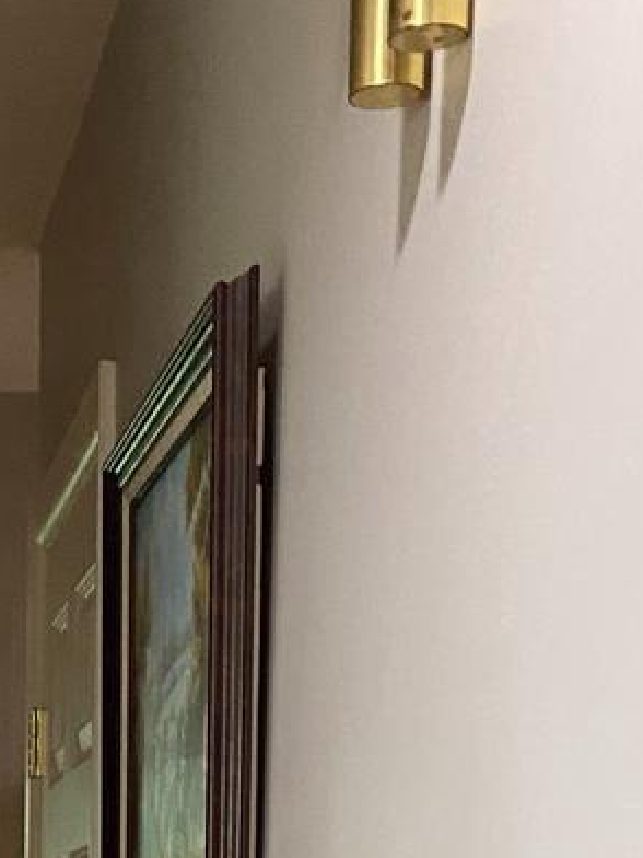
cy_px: 1613
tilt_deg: -12.1
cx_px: -182
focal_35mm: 102
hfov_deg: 14.0
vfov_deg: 15.9
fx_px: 2526
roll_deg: +1.2
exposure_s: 1/60
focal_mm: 4.25
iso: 320
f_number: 1.8
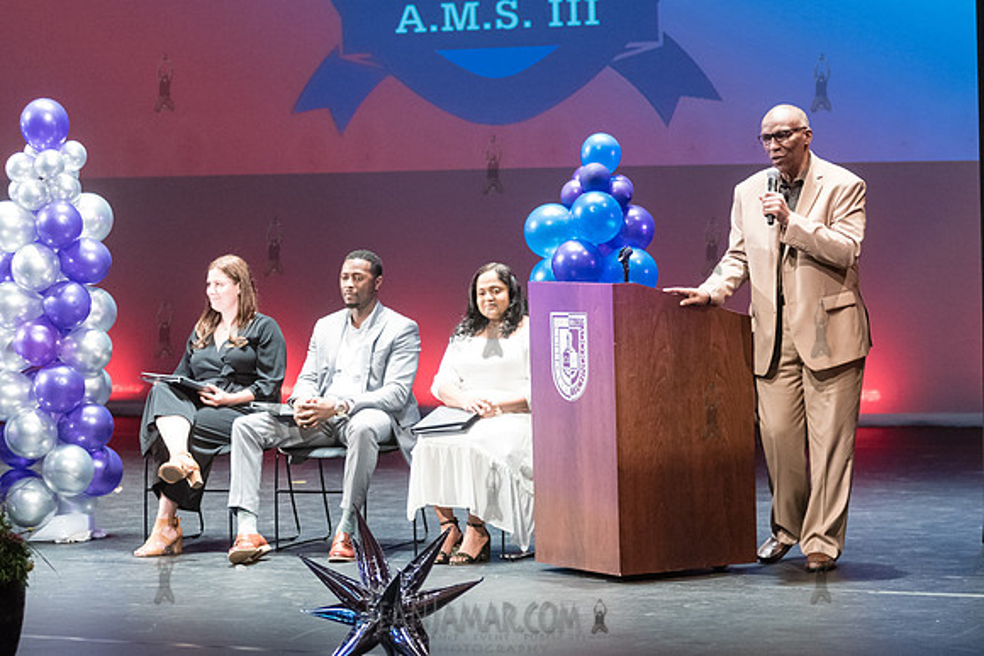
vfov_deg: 11.5
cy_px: 284
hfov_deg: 17.2
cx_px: 532
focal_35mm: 119
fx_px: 3259
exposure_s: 1/200
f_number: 2.8
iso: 4000
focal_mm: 92
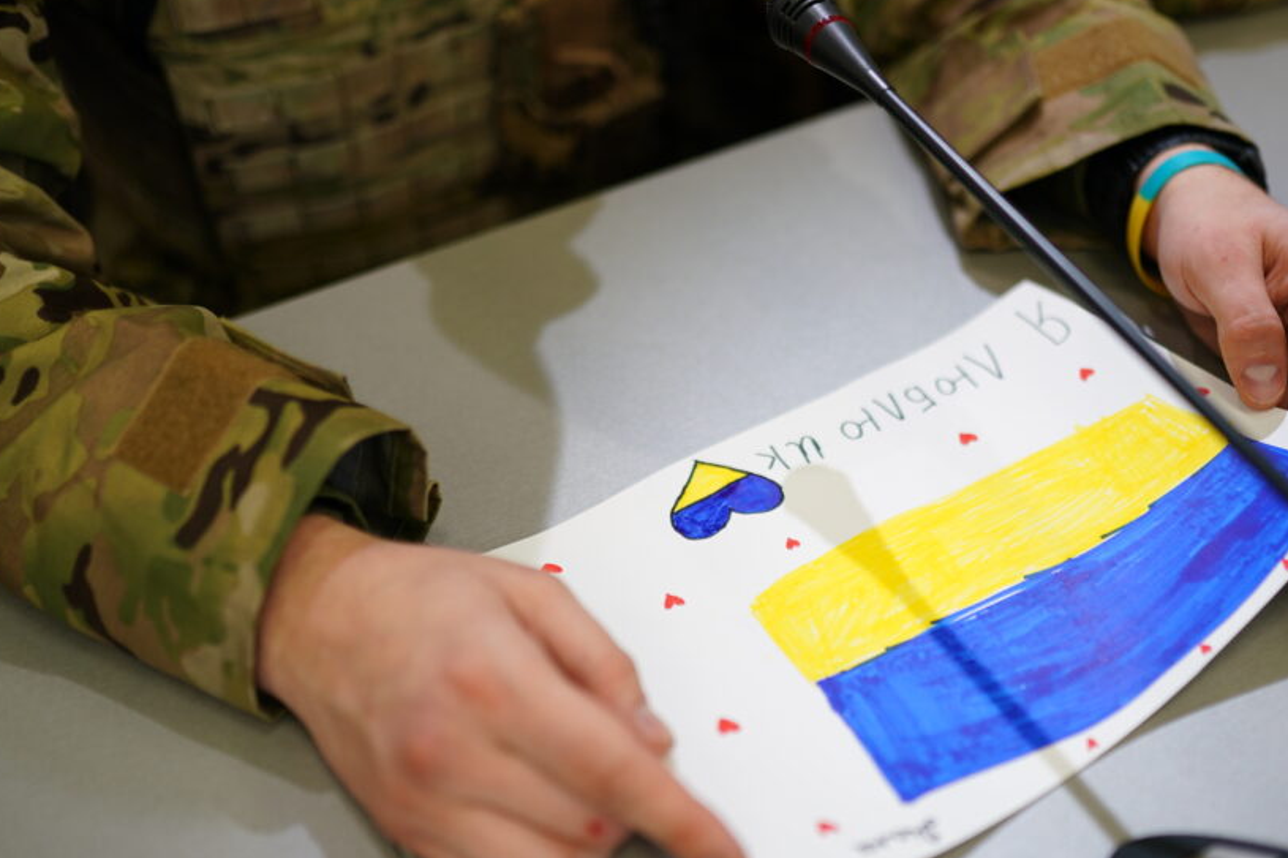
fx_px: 1574
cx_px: 760
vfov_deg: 30.4
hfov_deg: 44.3
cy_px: 503
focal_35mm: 44
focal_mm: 35
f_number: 1.4
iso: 200
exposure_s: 1/500
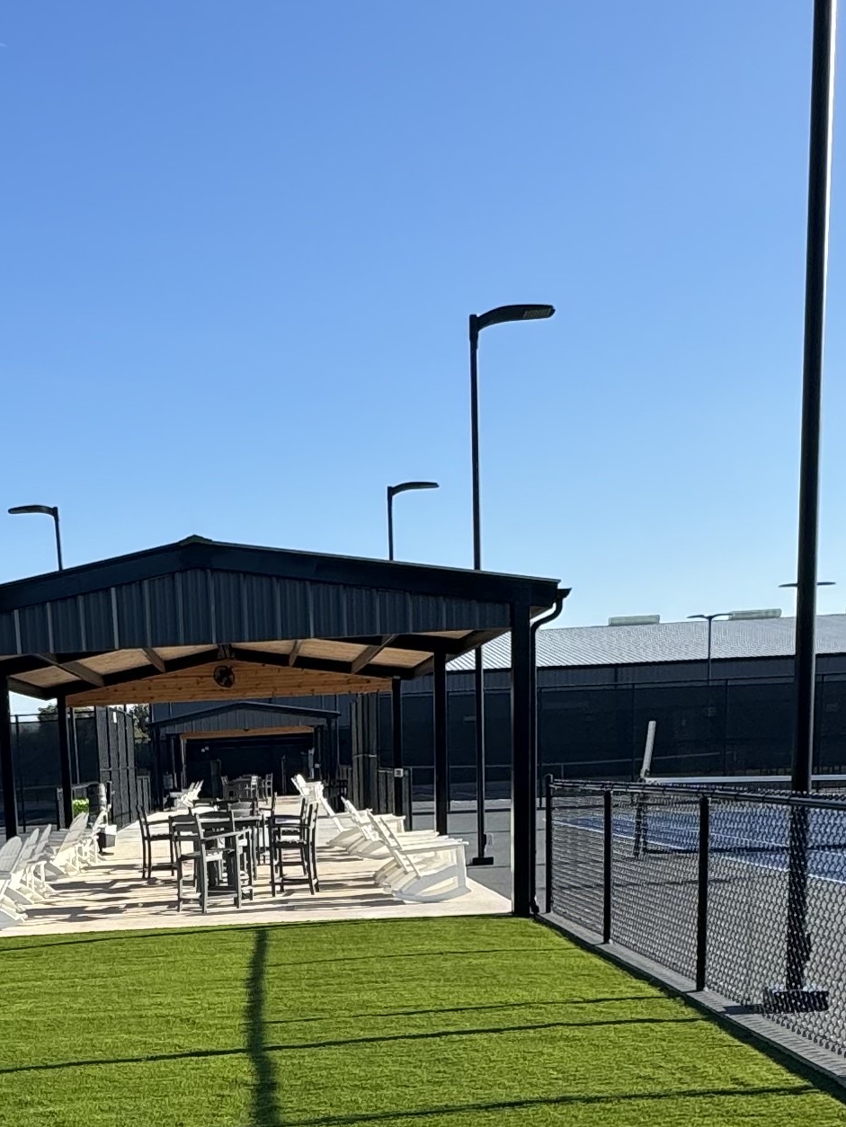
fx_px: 1466
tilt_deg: -9.6
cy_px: 1034
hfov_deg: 31.5
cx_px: 197
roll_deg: +2.1
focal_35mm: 45
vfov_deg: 38.8
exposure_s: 1/1020
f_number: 2.2
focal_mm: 2.22
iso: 50
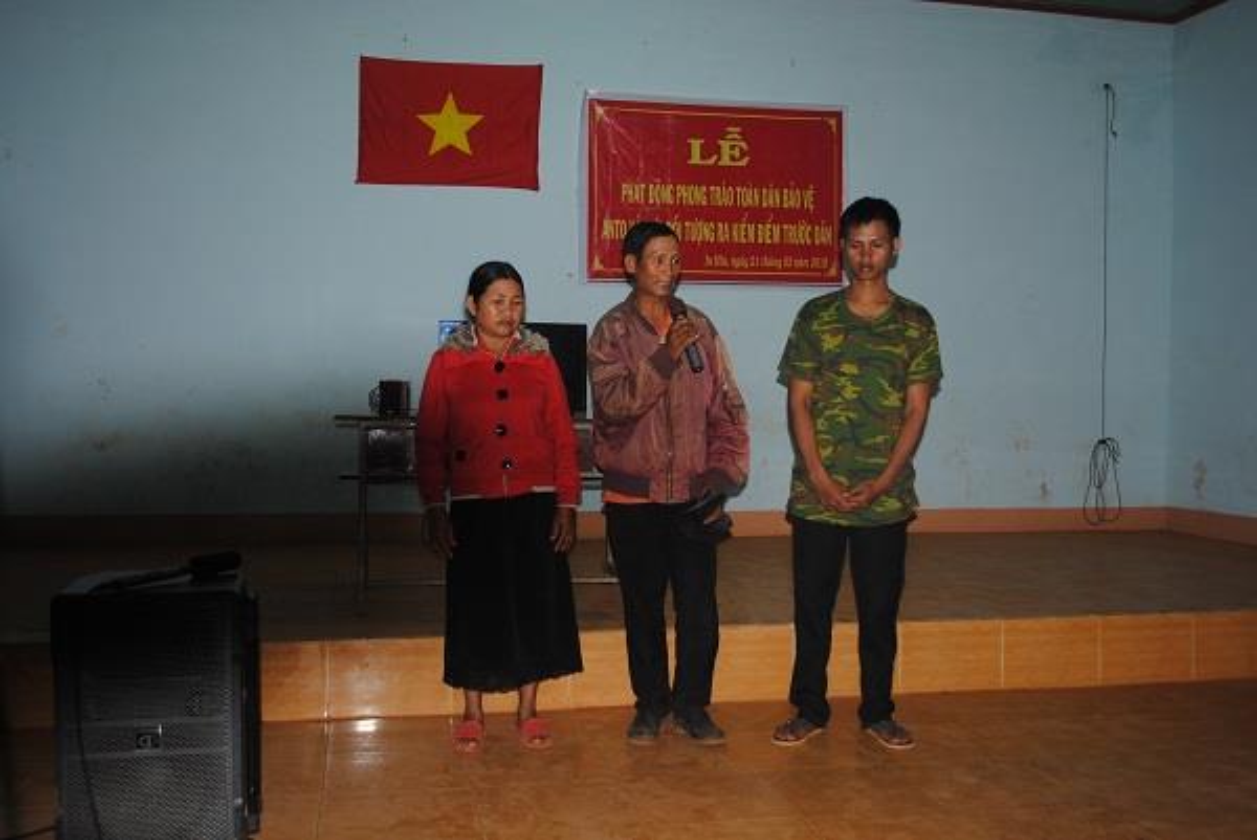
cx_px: 628
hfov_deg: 53.1
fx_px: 1258
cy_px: 420
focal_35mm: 36
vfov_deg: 36.9
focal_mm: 24
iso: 200
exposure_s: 1/60
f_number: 4
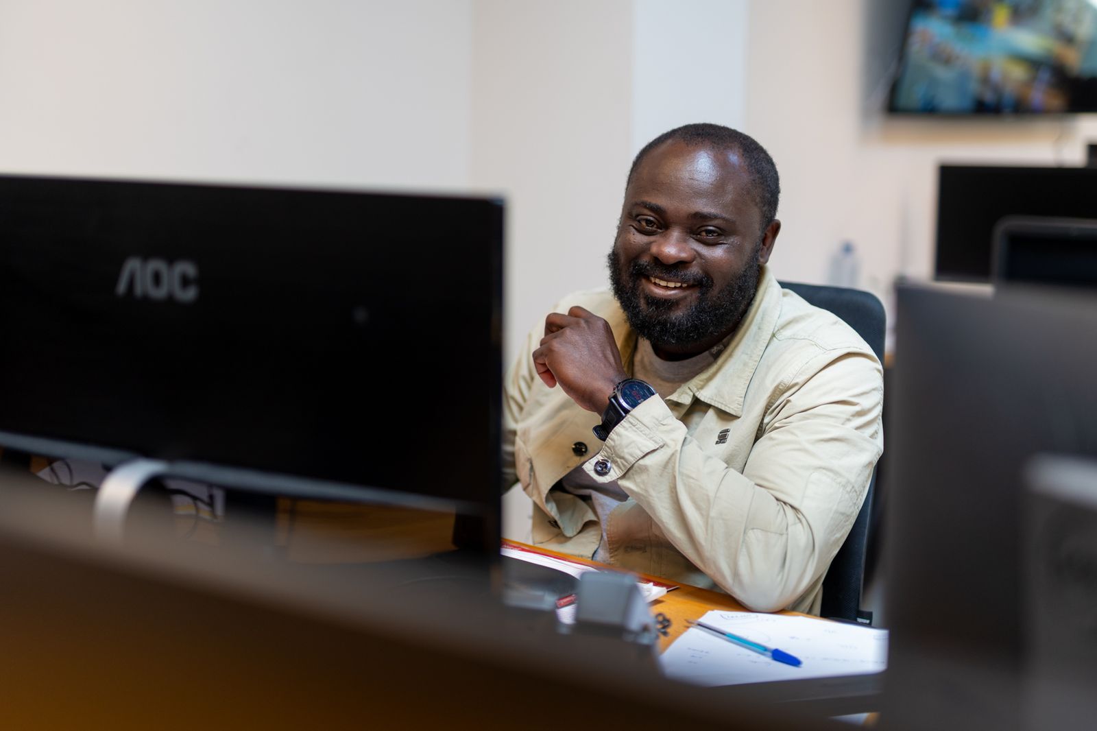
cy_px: 366
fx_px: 1610
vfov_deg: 25.6
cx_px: 544
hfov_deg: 37.6
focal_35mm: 53
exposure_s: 1/250
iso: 200
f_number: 1.4
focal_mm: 50
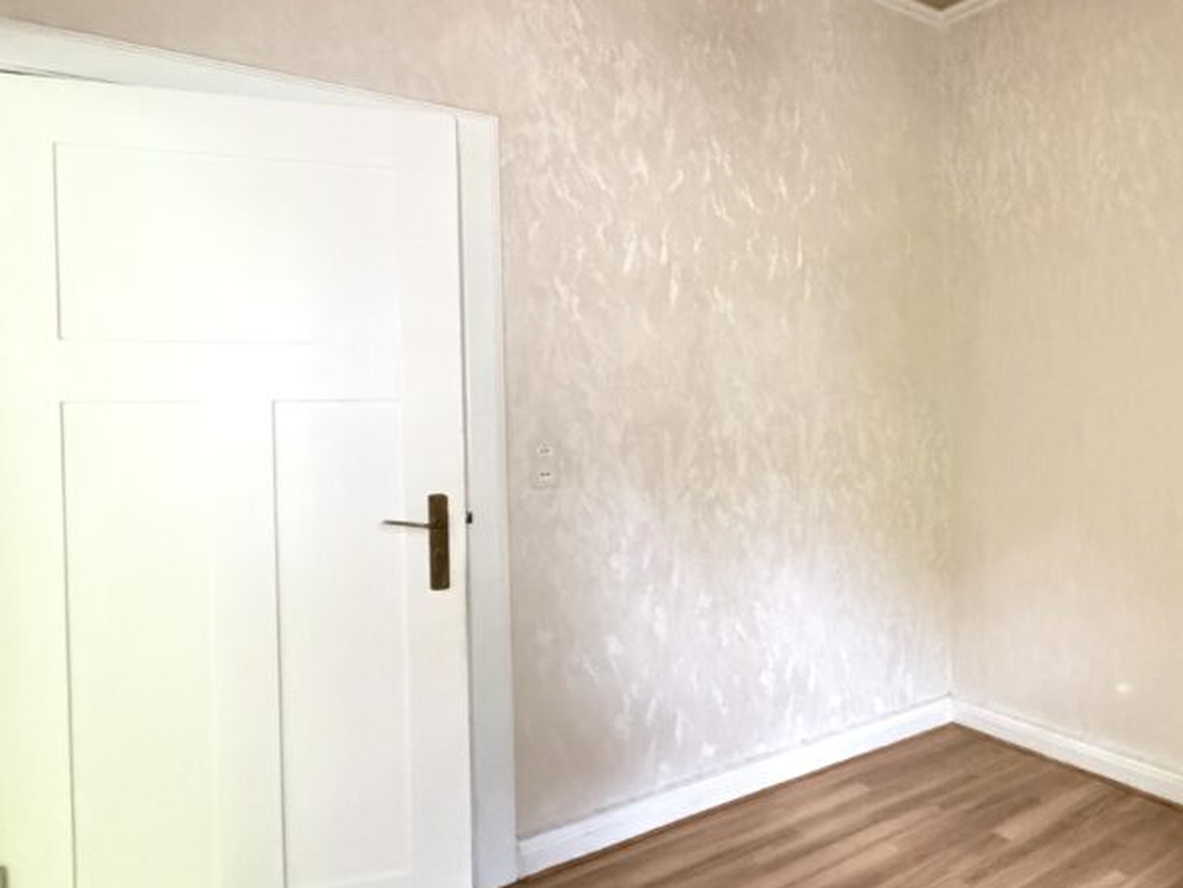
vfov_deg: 56.8
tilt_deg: -1.3
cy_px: 424
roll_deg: -1.4
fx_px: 820
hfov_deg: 64.0
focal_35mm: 24
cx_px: 979
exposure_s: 1/60
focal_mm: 2.22
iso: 1250
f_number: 2.2
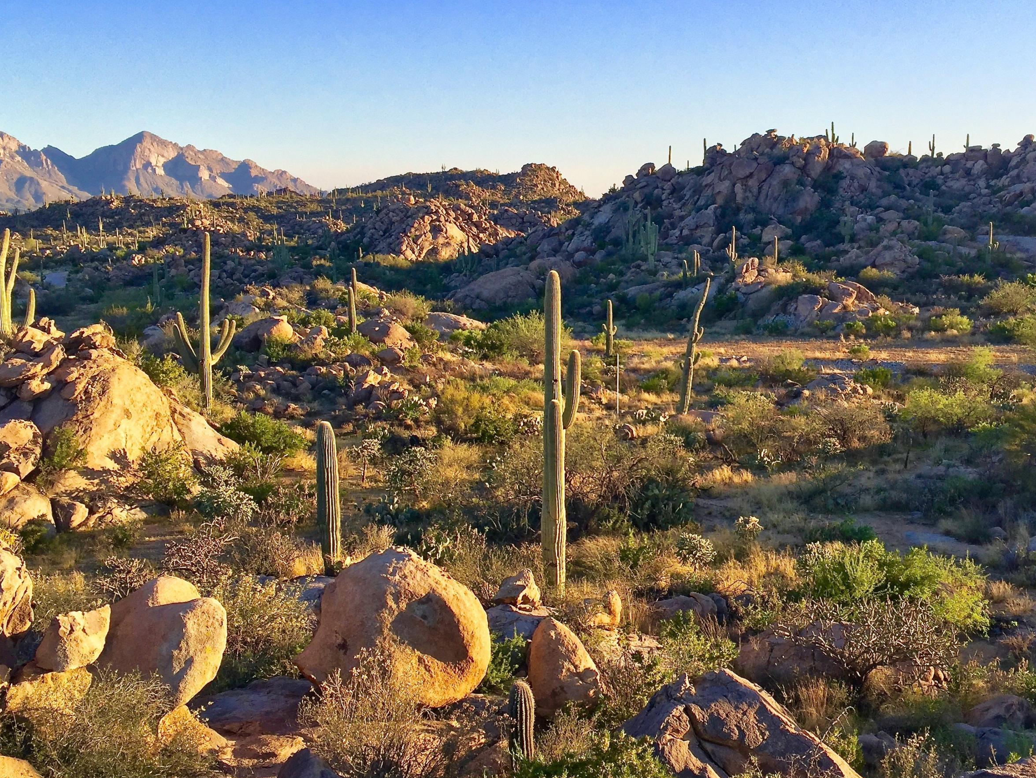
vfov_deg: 38.6
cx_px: 633
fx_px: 1108
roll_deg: -0.1
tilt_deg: -10.6
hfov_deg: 49.7
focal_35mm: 37
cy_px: 425
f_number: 2.2
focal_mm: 4.15
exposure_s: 1/807
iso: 32
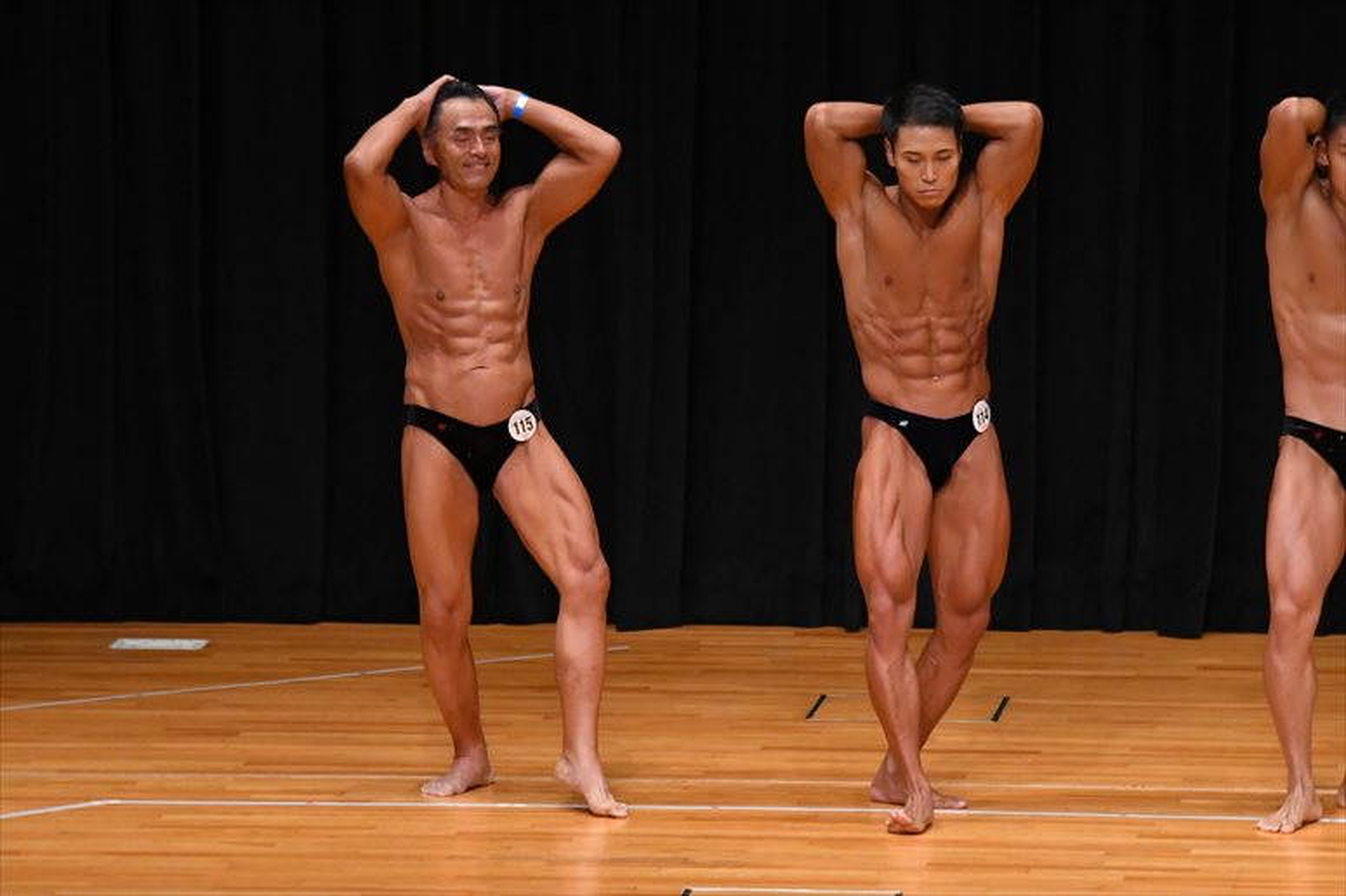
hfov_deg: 8.1
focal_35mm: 255
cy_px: 448
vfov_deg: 5.4
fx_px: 9530
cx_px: 673
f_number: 5.6
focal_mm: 170
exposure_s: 1/400
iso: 3200
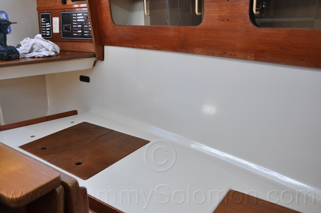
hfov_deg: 67.4
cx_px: 160
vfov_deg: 47.8
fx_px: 240
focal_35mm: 27
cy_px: 106
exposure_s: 1/40
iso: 200
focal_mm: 18
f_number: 6.3
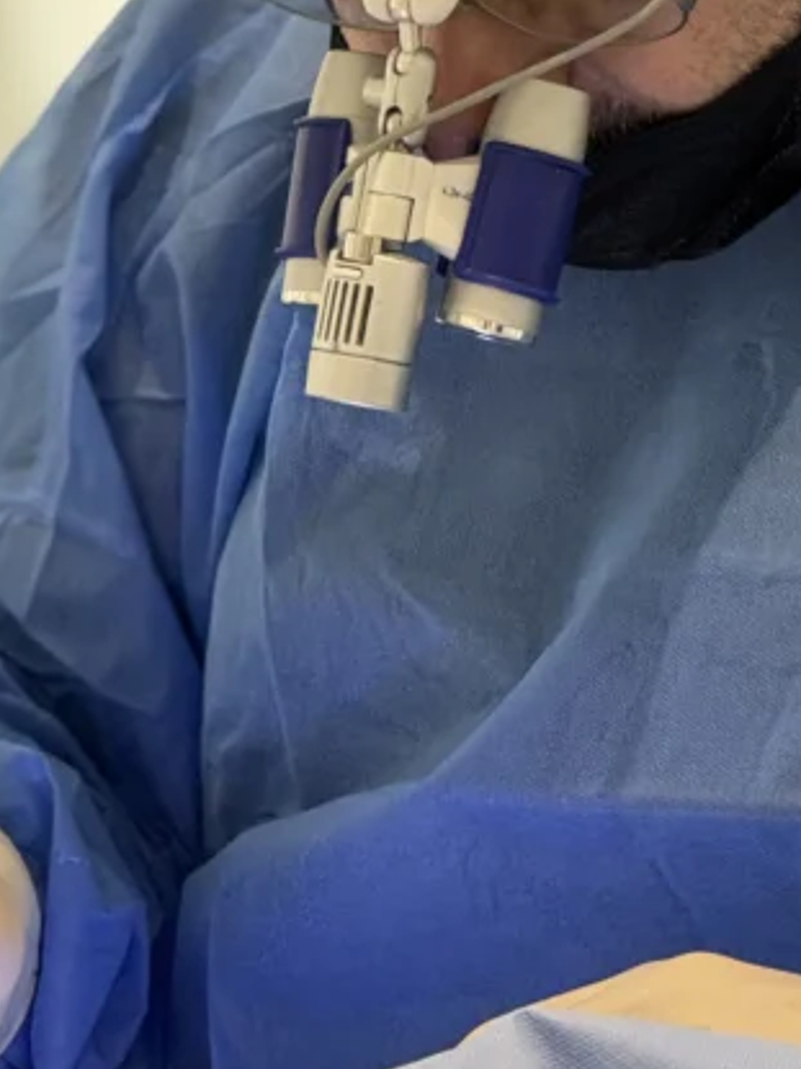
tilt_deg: -0.8
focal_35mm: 296
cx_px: 536
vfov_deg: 6.7
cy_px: 422
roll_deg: +0.3
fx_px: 9137
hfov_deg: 5.0
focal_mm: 15.66
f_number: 2.8
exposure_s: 1/99
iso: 250
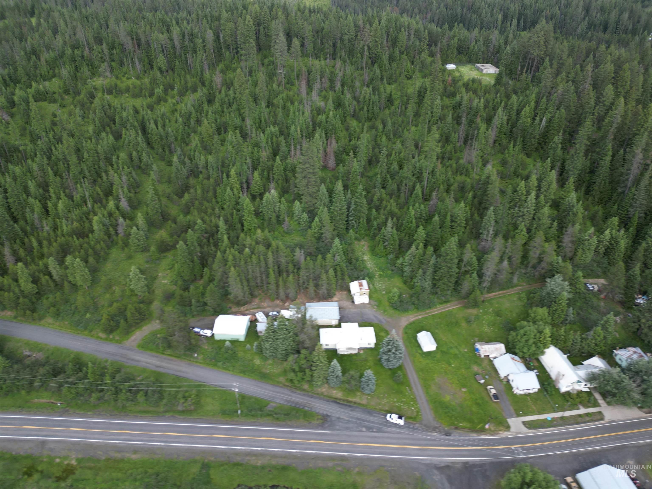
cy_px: 244
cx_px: 326
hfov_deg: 71.6
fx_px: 452
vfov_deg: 56.8
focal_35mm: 24
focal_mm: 6.72
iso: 100
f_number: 1.7
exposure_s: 1/15
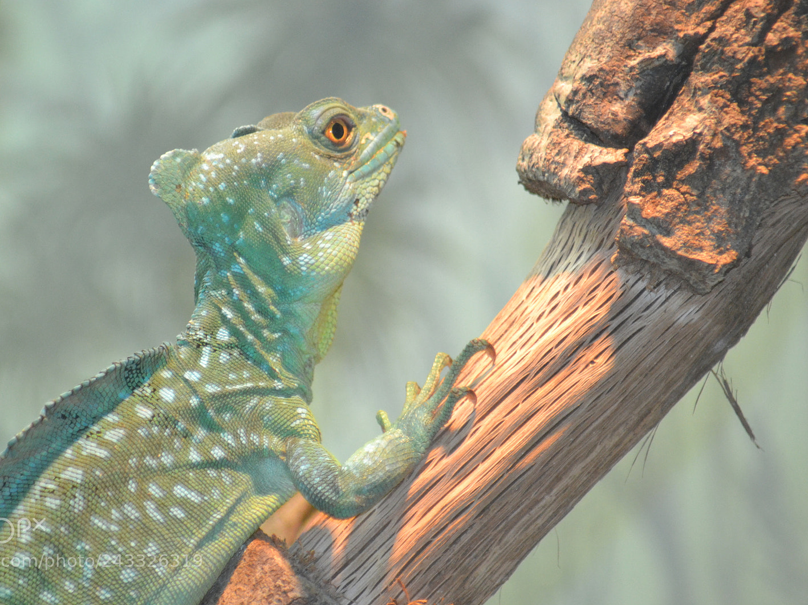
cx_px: 360
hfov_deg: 5.8
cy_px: 302
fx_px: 7981
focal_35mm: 342
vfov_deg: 4.3
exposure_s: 1/60
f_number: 5.6
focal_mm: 210
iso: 2200
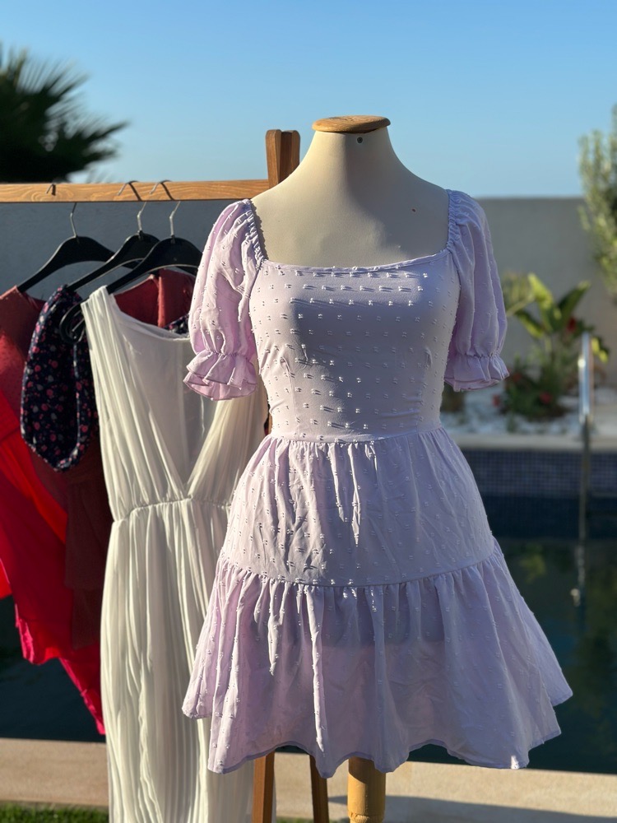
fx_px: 1141
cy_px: 412
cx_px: 308
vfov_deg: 39.7
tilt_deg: -9.8
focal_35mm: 48
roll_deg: -0.3
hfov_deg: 30.3
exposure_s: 1/4785
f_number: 1.78
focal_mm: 6.86
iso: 100
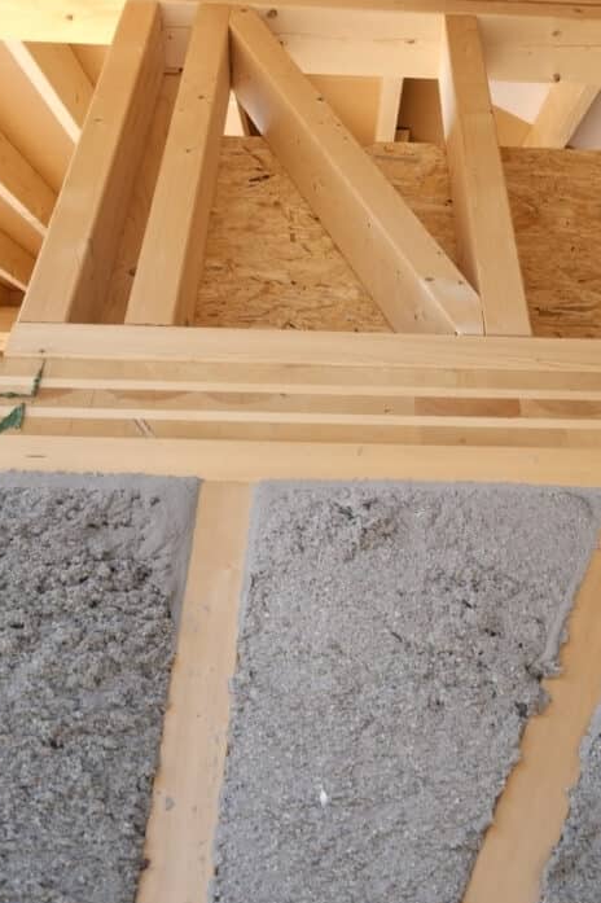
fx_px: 1178
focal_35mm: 47
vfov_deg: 41.2
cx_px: 400
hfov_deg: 28.4
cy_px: 280
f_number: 8
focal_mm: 32
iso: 200
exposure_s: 1/60
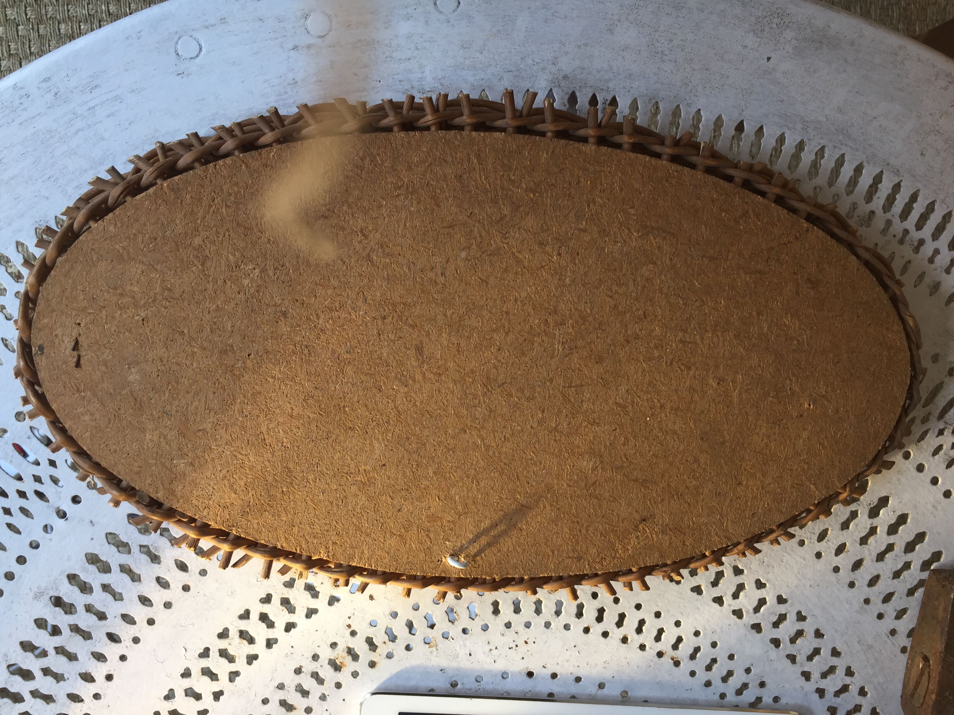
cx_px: 477
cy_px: 358
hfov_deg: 61.7
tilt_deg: -81.4
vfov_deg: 48.2
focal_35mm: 29
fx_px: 799
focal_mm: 4.15
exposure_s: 1/50
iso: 40
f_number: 2.2
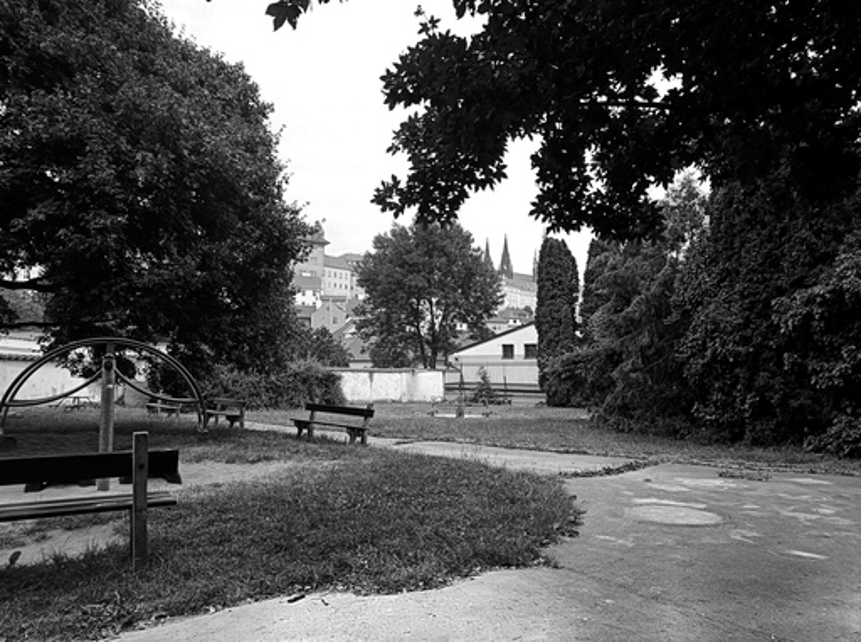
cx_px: 430
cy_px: 321
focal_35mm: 24
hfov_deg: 71.7
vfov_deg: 56.7
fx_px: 596
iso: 52
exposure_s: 1/513
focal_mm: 5.59
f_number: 1.88
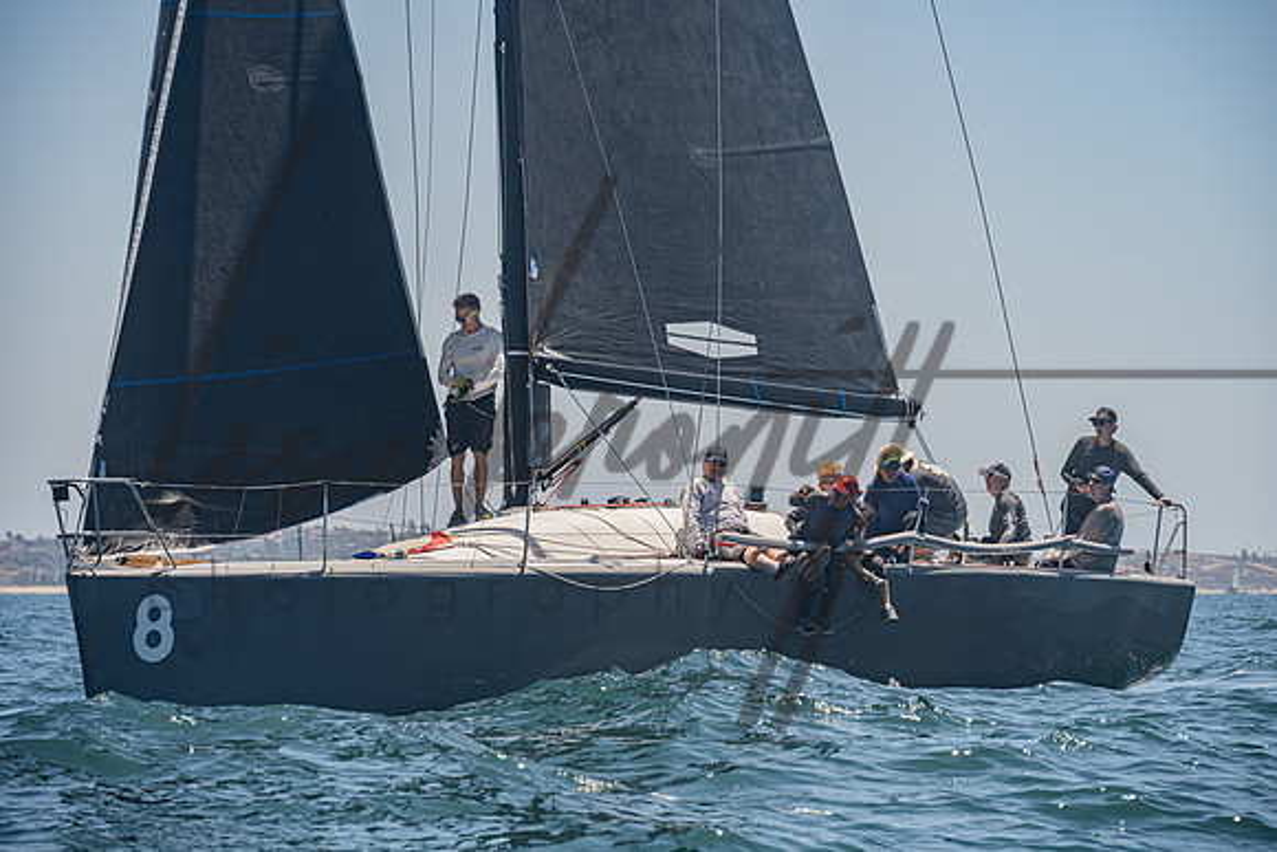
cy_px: 425
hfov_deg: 14.0
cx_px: 656
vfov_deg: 9.3
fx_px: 5212
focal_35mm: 147
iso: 250
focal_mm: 140
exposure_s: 1/800
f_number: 6.3
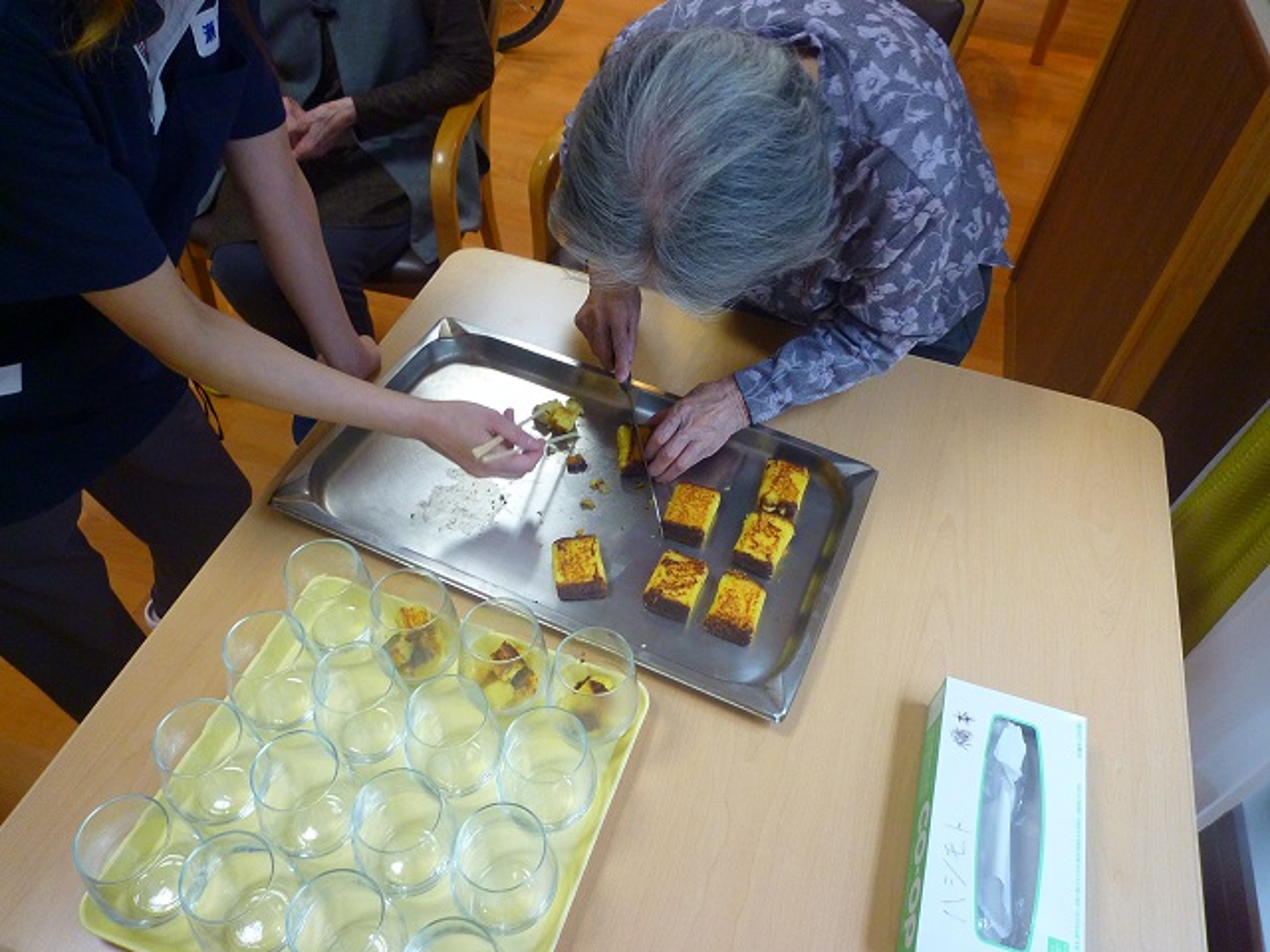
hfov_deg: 69.4
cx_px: 635
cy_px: 476
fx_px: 917
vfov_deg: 54.9
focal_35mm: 25
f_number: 2.8
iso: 250
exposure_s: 1/30
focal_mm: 4.4
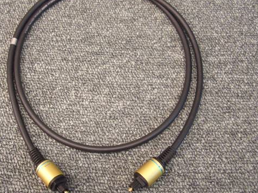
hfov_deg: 40.2
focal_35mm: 47
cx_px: 100
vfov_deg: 30.8
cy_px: 91
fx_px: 350
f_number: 2.6
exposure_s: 1/10
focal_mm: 5.8
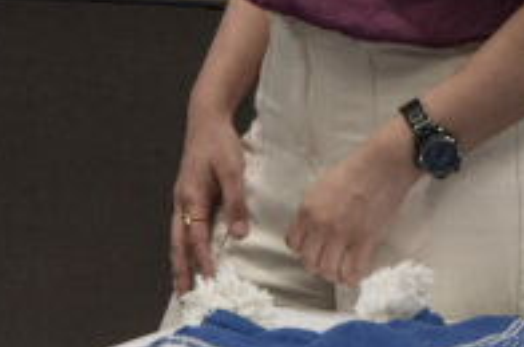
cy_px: -319
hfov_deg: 5.5
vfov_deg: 3.7
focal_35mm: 366
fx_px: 5319
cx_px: -508
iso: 3200
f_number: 5
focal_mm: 70
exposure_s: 1/160
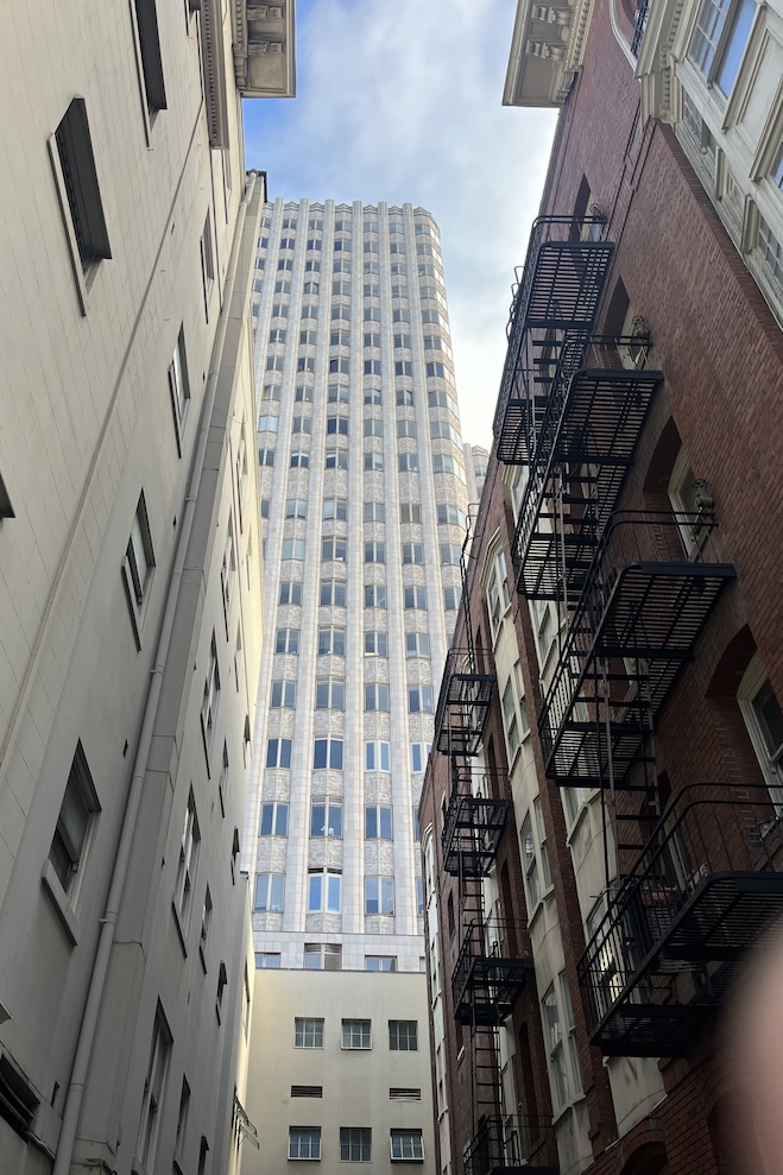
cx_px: 347
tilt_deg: +42.2
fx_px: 914
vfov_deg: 65.5
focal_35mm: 28
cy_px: 568
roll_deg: -4.7
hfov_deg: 46.3
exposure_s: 1/684
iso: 50
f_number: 1.6
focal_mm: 5.1
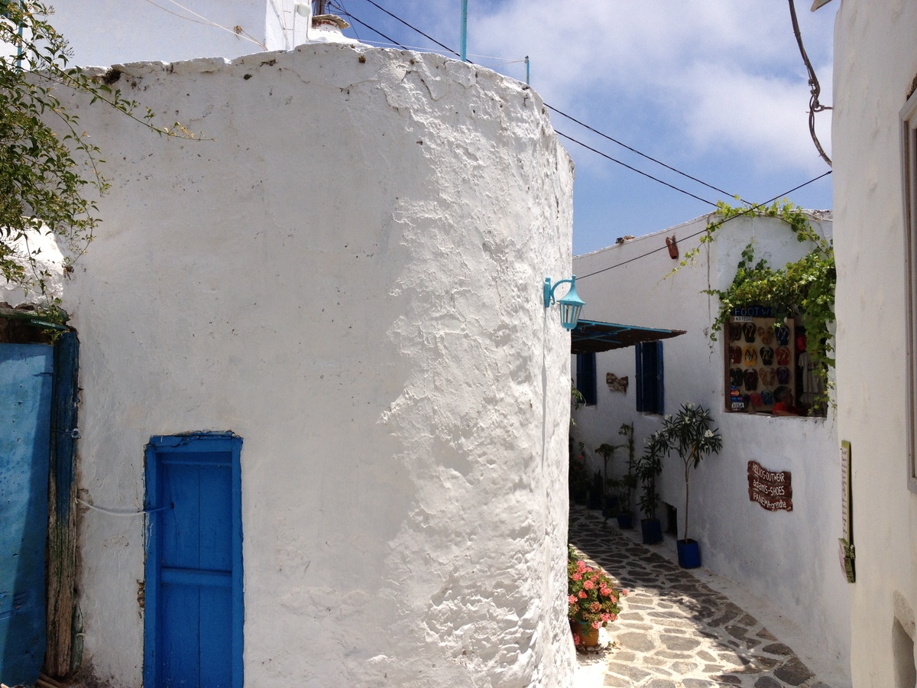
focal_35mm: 35
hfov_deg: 52.6
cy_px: 344
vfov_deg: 40.7
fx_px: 927
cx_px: 458
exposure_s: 1/3067
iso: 50
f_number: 2.4
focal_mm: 4.28
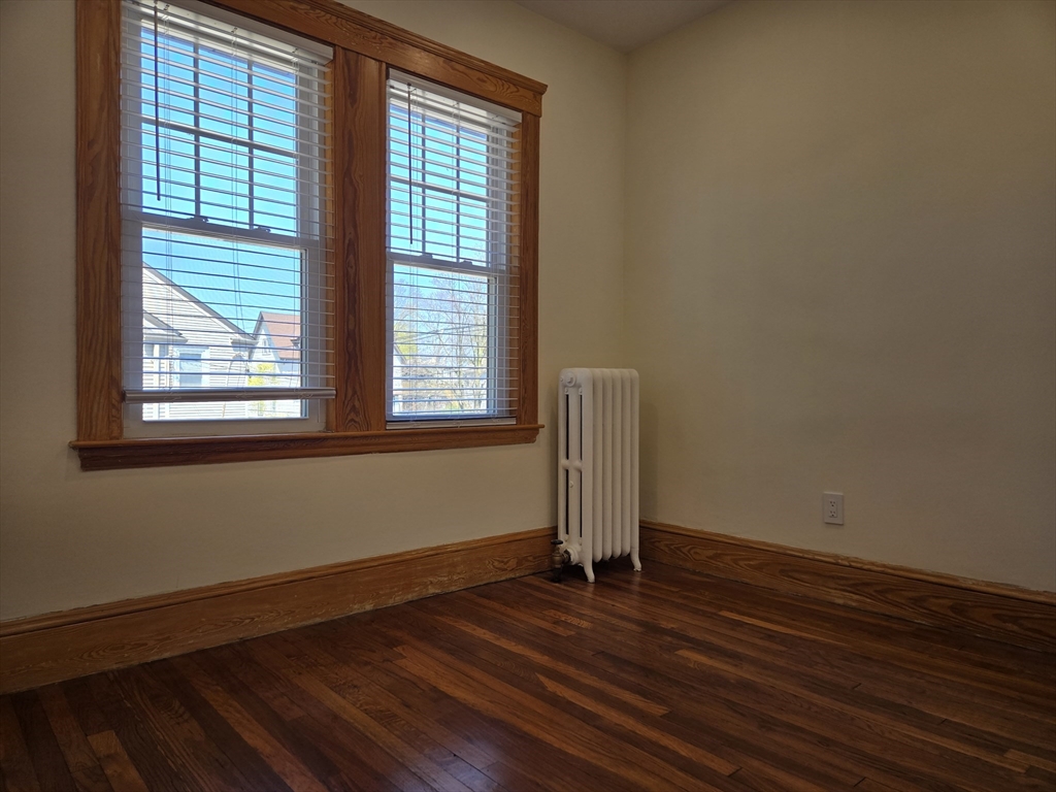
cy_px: 396
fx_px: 702
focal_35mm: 23
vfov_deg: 58.9
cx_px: 528
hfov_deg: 73.9
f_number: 1.8
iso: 25
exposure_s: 1/237
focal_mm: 5.4
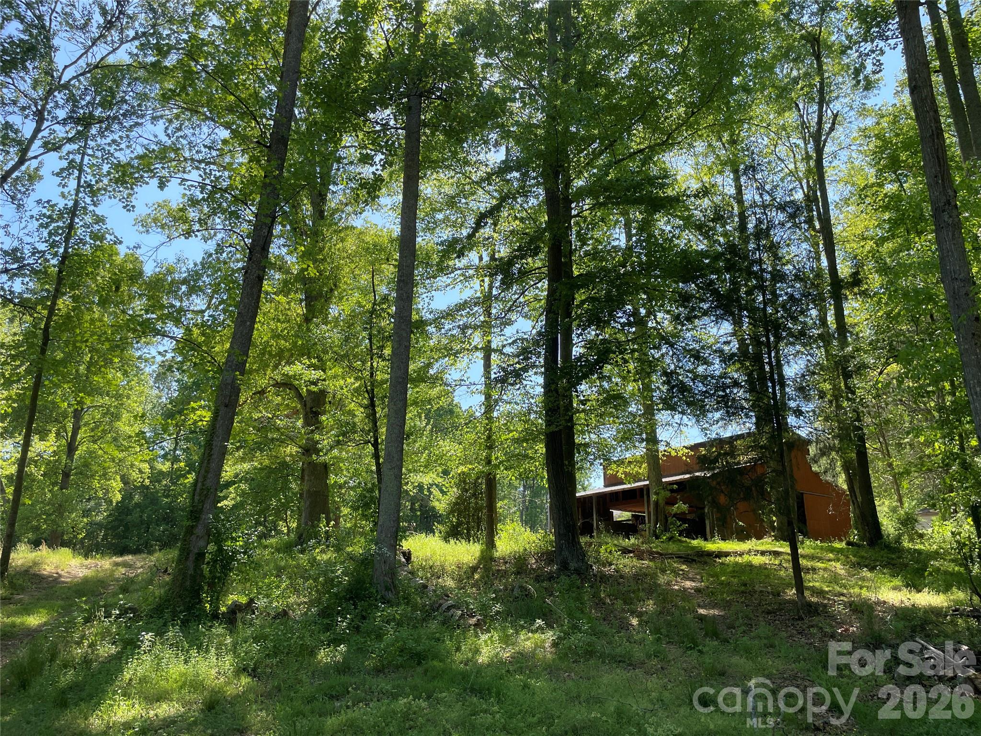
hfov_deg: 67.3
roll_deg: -0.7
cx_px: 490
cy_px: 368
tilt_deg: +19.0
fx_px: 737
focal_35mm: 26
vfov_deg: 53.1
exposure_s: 1/868
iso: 32
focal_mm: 4.2
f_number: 1.6
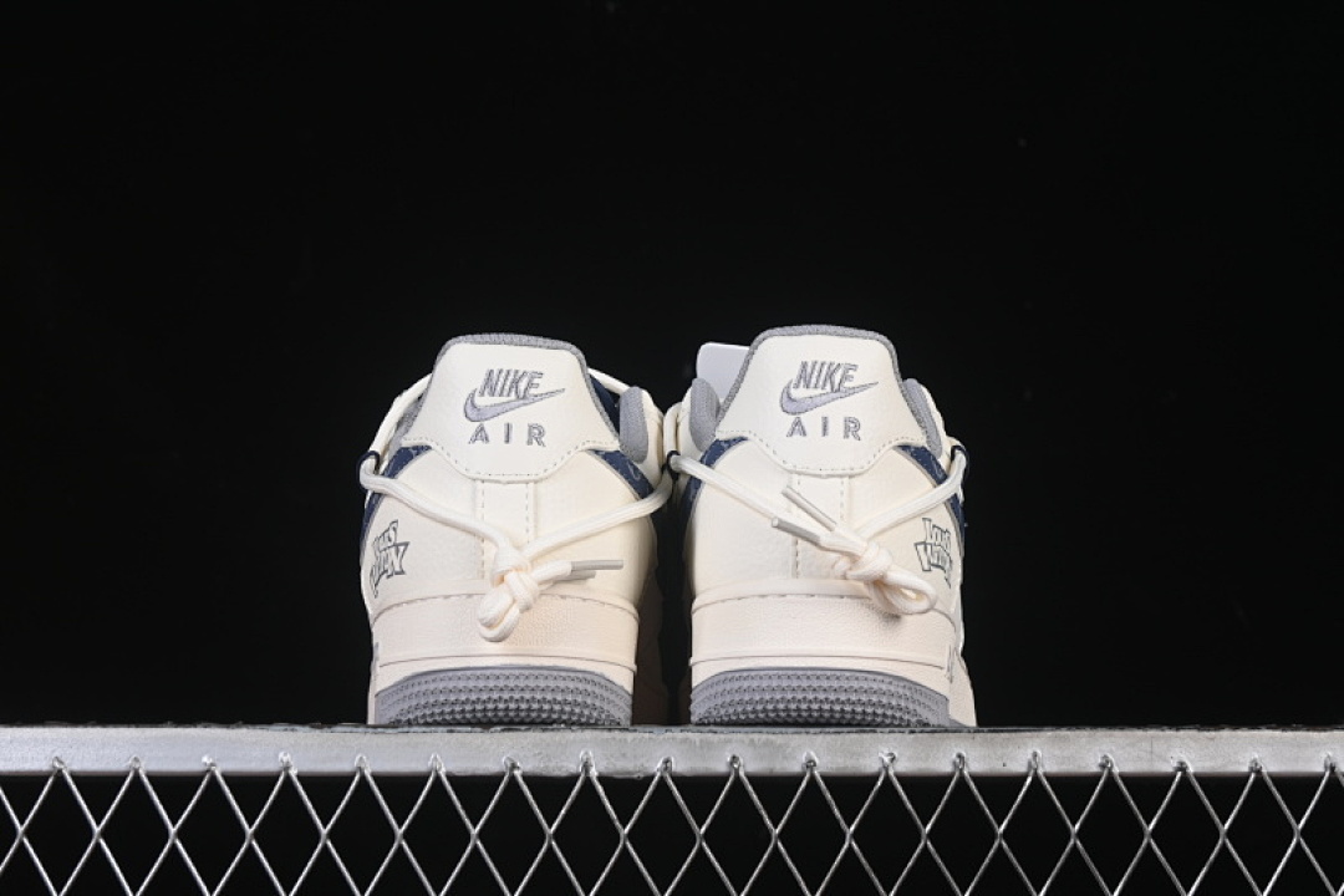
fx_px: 2800
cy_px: 448
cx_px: 672
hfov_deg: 27.0
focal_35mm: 75
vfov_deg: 18.2
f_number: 8
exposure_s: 1/80
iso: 160
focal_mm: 50
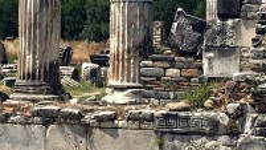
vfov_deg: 9.6
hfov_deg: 17.0
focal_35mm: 126
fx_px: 889
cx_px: 126
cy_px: 58
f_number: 2.2
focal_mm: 4.15
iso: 25
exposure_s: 1/2079
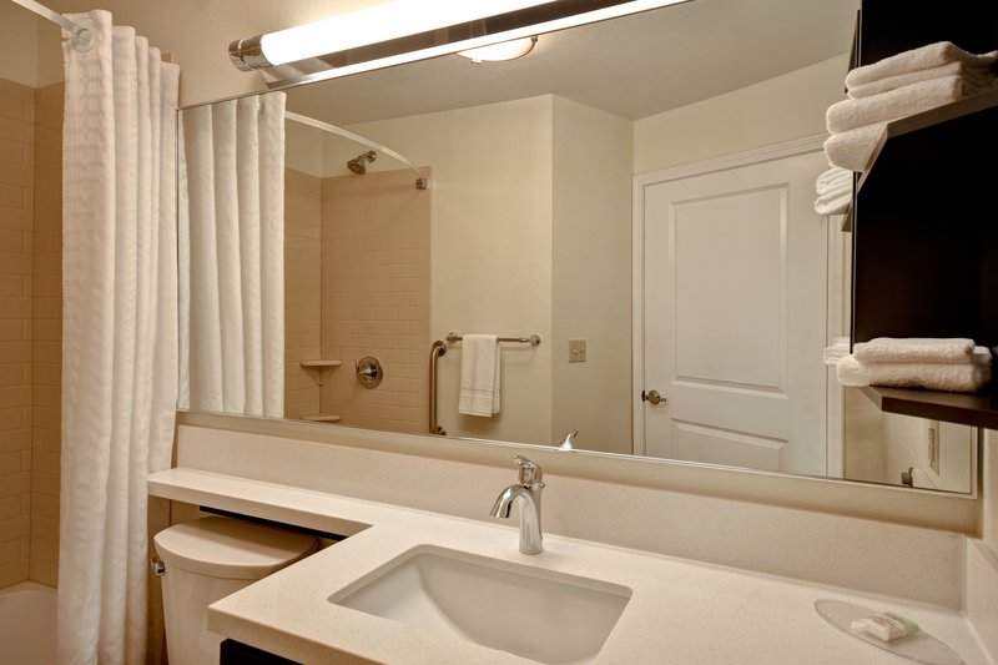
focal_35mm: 21
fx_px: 582
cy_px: 332
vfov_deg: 59.5
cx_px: 499
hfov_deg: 81.2
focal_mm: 14
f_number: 7.1
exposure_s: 1/20
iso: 250
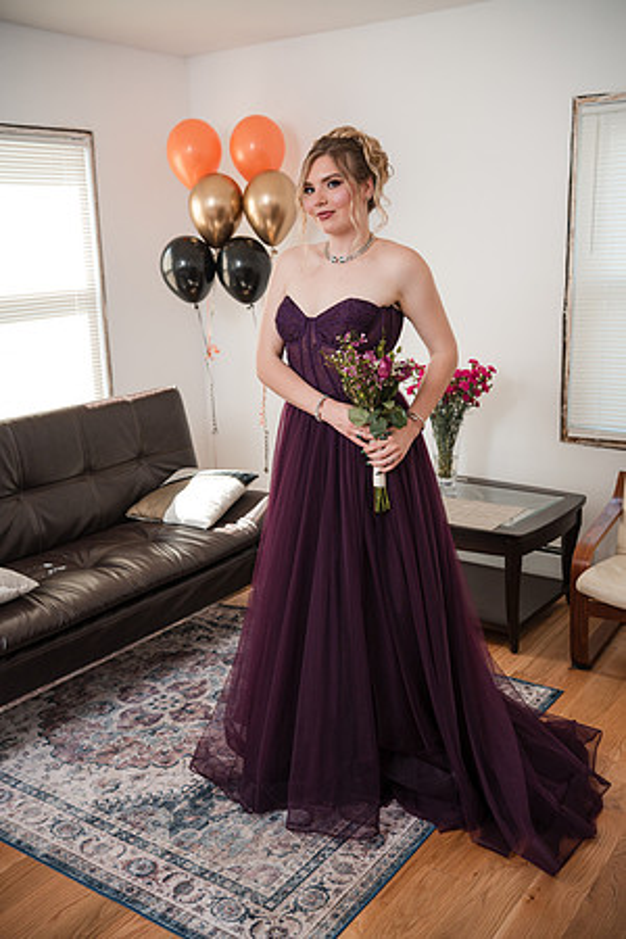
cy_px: 470
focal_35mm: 35
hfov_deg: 37.9
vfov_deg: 54.4
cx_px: 313
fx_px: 913
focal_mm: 35
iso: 640
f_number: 3.2
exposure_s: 1/250
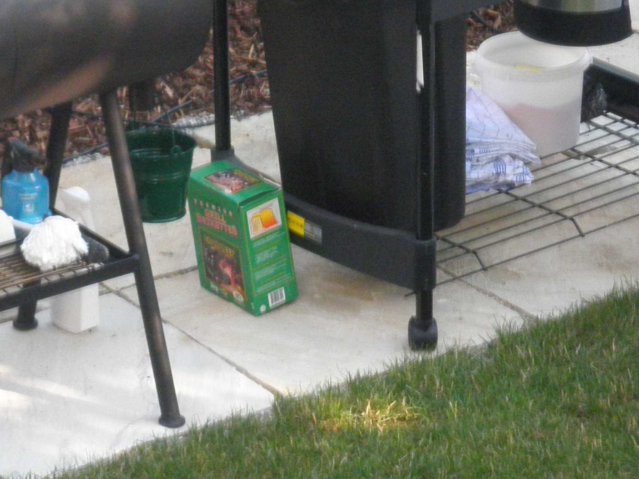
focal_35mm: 191
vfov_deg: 7.8
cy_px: 74
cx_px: 102
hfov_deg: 10.3
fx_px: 3526
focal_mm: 13
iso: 200
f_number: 4.4
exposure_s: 1/80
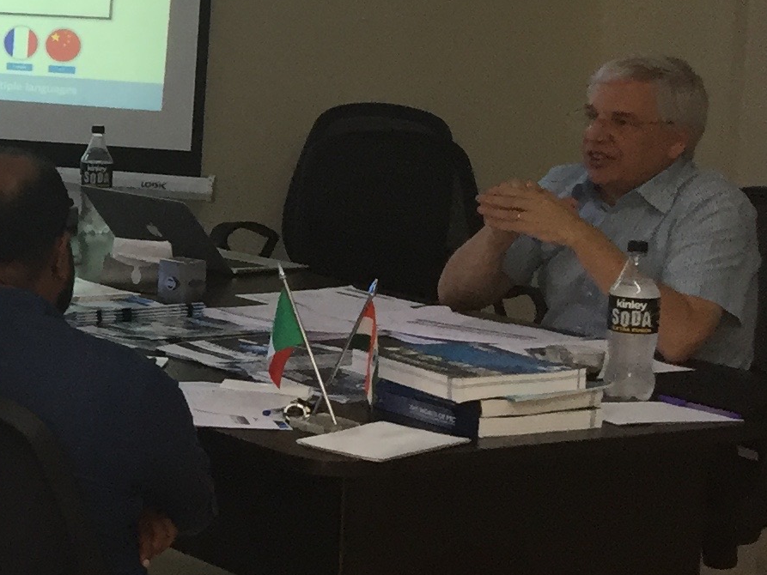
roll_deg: -0.5
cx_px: -603
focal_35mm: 106
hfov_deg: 15.9
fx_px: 2349
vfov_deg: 13.9
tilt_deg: -6.8
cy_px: 142
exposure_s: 1/33
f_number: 2.2
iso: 32
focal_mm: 4.15
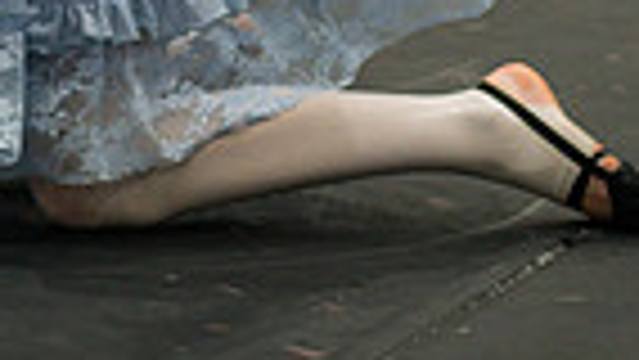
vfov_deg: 2.9
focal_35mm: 415
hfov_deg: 5.2
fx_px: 7034
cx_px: 4
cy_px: -554
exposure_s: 1/500
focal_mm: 125
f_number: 4
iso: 2800
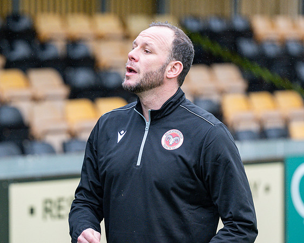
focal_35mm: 237
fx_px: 2128
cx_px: 149
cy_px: 122
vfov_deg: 6.5
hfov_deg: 8.2
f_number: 2.8
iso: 800
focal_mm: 140
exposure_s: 1/640
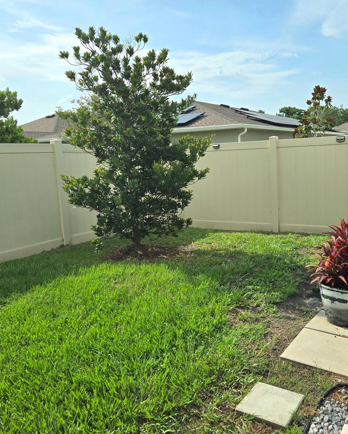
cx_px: 226
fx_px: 386
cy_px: 217
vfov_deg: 58.8
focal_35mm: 30
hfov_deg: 47.9
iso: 25
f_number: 1.8
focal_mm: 5.4
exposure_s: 1/3333
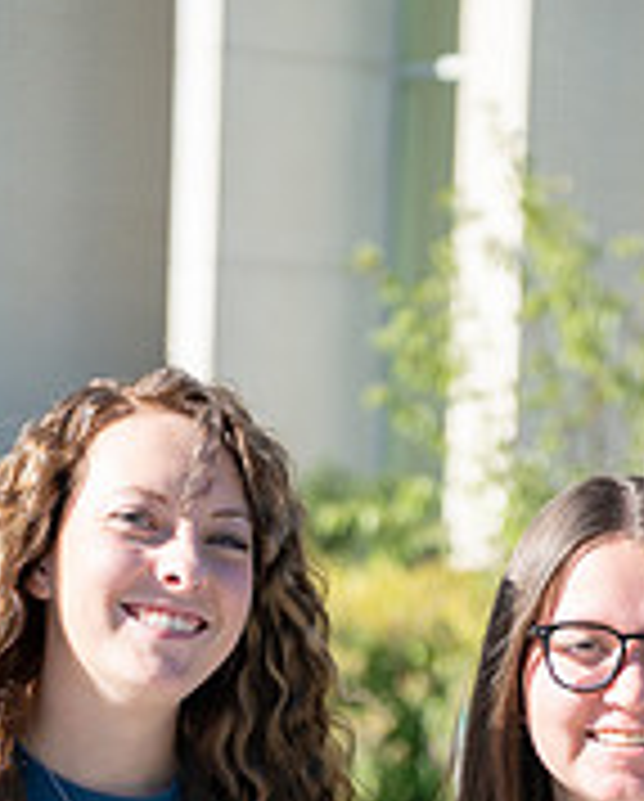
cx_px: 452
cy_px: 941
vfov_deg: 9.7
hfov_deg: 7.9
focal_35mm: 197
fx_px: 4682
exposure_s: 1/2500
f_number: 2.8
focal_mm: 53
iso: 200
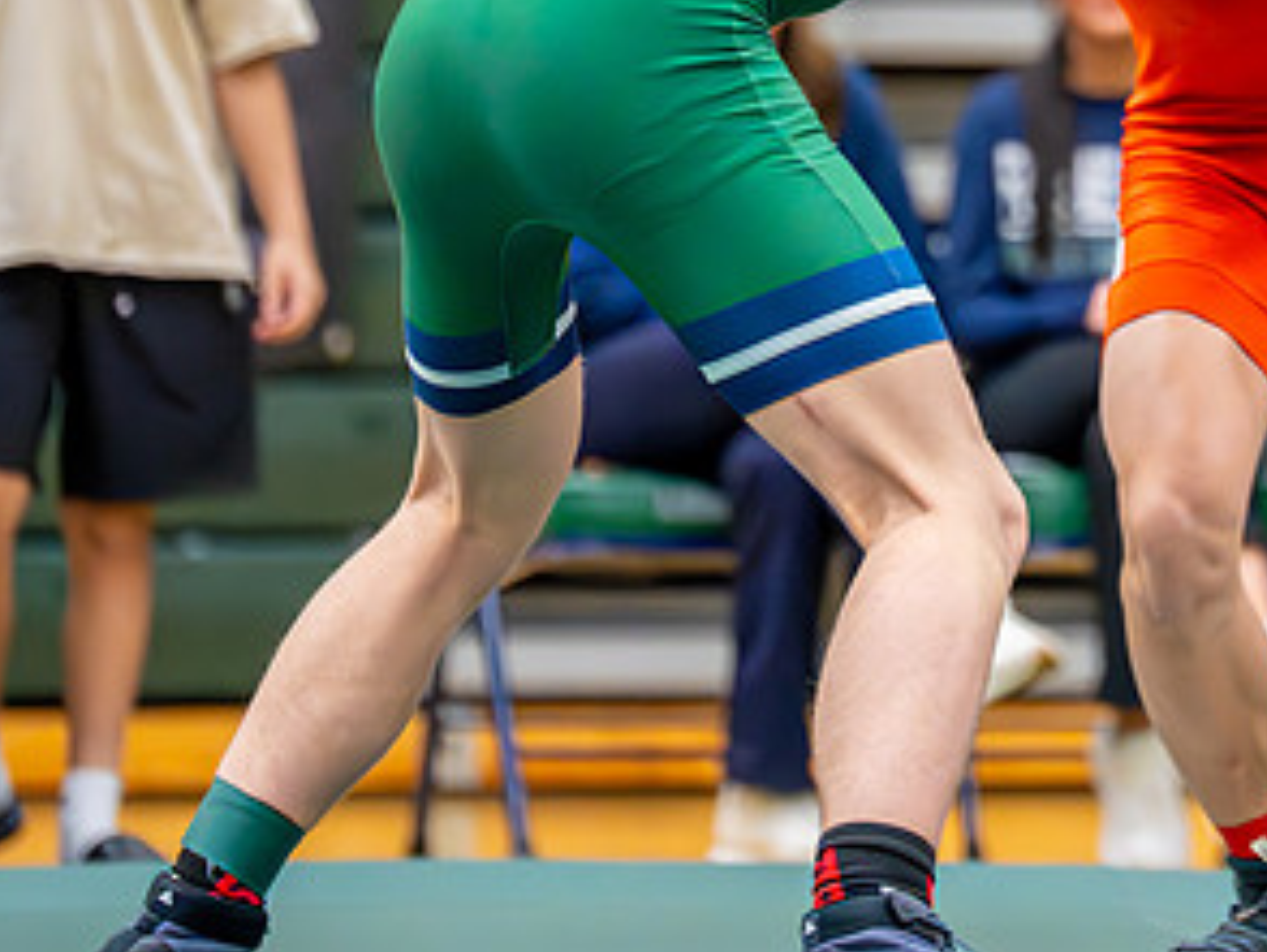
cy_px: 27
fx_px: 12894
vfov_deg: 4.2
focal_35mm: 352
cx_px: 1096
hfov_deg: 5.6
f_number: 2.8
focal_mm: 150
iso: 6400
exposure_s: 1/1000
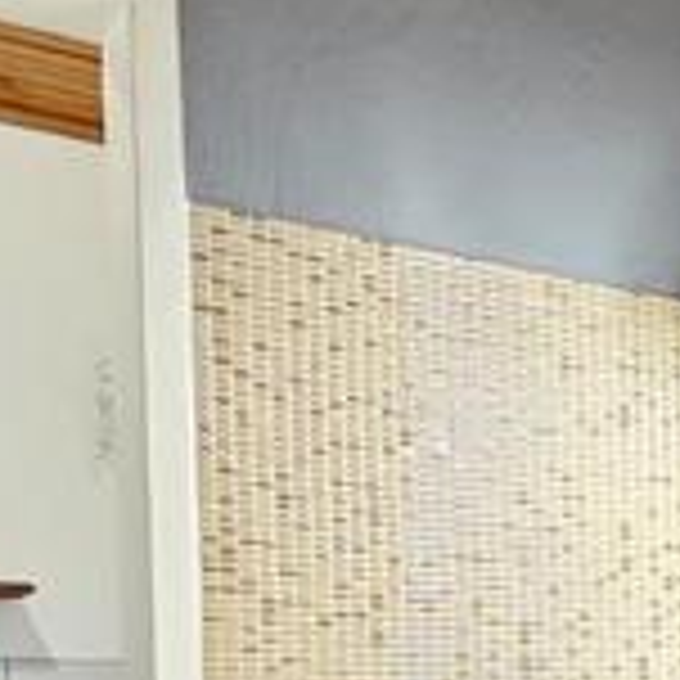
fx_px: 1356
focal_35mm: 61
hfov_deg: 27.3
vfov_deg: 25.5
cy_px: 802
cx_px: 599
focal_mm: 2.2
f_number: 2.2
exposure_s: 1/25
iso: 1250
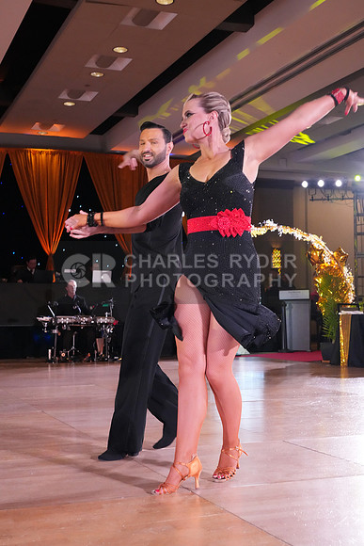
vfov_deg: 41.1
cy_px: 273
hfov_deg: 28.1
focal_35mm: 48
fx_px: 728
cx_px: 182
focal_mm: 48
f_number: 7.1
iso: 8000
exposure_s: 1/250
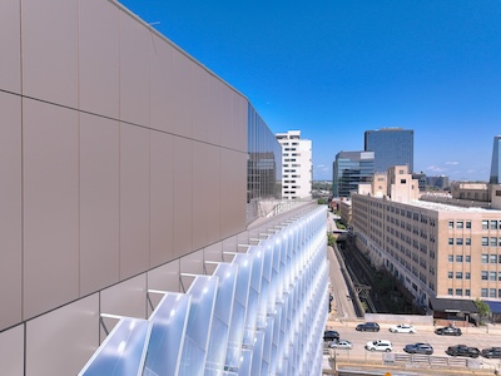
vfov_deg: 56.8
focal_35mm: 24
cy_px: 188
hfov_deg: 71.6
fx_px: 347
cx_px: 250
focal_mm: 12.29
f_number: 2.8
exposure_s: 1/2000
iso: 100
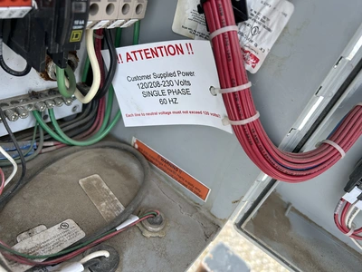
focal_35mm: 26
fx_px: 272
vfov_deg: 53.1
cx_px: 181
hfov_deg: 67.3
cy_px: 136
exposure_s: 1/1019
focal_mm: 5.7
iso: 50
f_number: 1.5
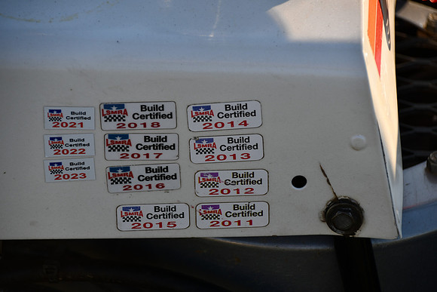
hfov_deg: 5.5
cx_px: 218
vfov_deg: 3.7
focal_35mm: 375
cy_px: 146
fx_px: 4553
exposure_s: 1/500
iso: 200
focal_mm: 250
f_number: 6.3
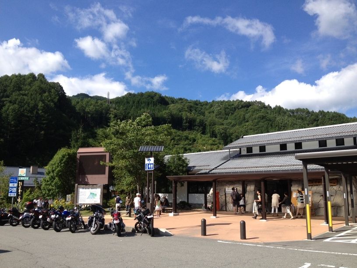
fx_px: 361
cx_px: 178
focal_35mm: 35
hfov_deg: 52.6
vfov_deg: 40.7
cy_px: 134
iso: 64
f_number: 2.4
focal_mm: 4.28
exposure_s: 1/1314
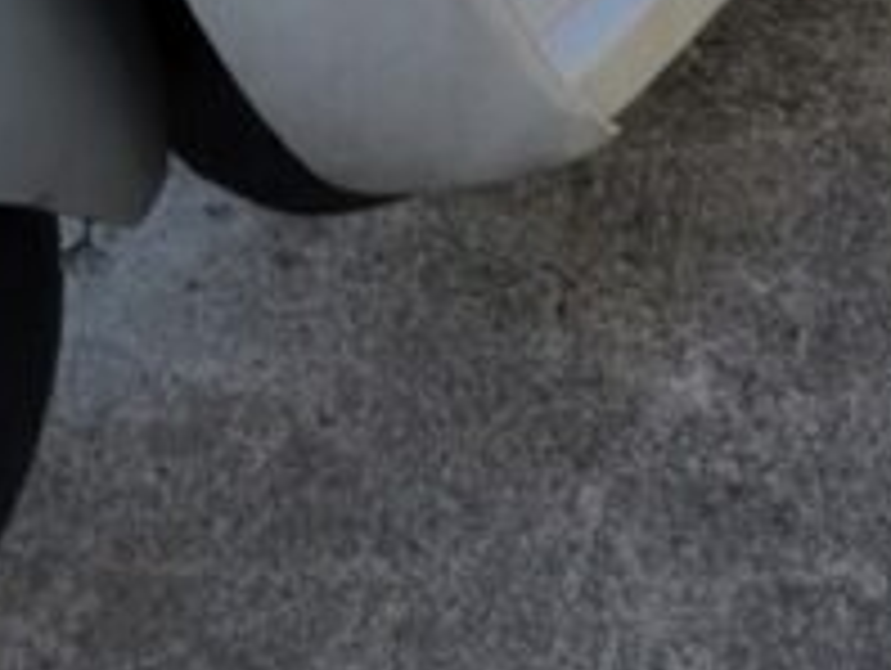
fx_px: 3376
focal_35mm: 131
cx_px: 328
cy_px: -544
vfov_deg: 10.6
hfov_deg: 15.0
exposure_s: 1/1163
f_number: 1.8
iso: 40
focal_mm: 5.4
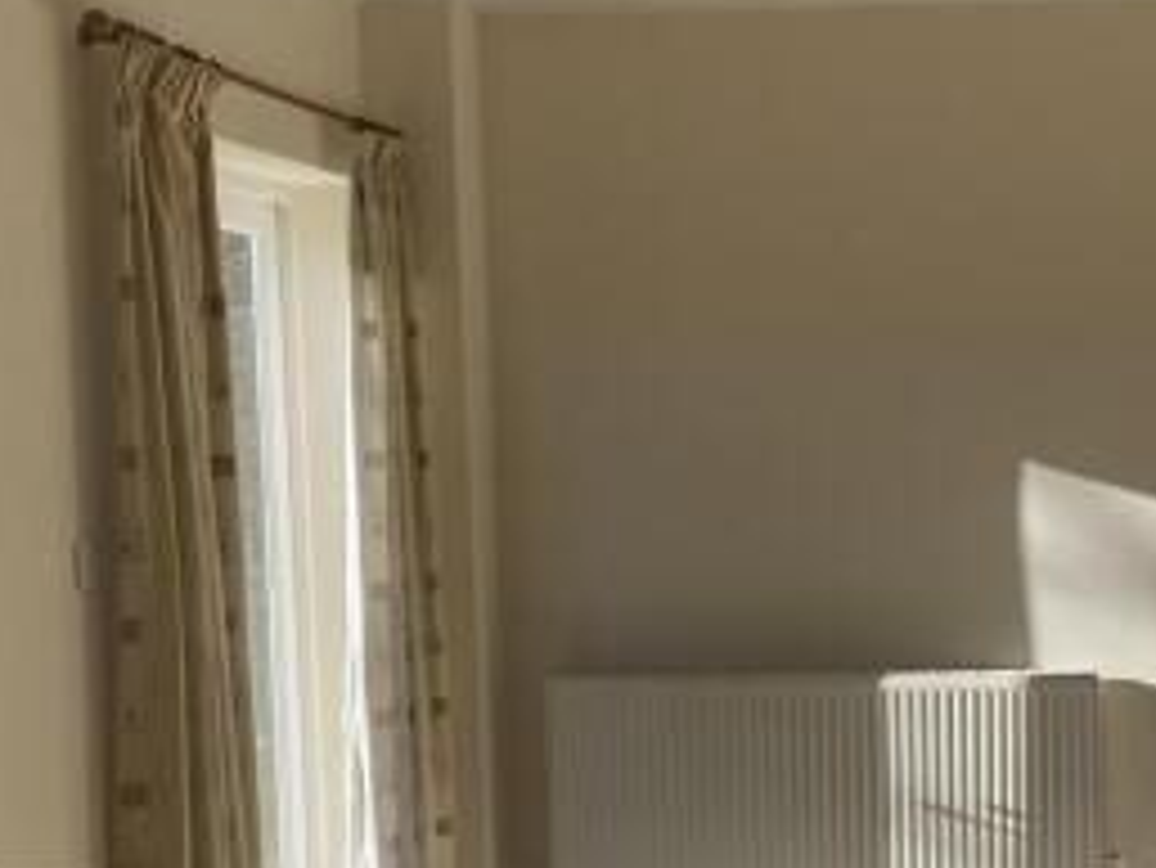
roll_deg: +0.5
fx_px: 1971
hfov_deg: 31.5
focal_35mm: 59
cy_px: 636
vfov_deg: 24.6
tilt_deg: -6.9
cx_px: 992
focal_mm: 4.25
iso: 32
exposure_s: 1/673
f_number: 1.8
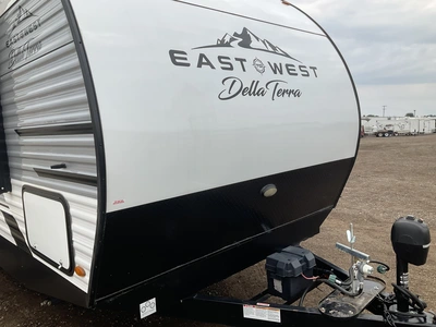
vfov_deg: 48.2
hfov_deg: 61.7
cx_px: 218
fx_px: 365
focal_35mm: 29
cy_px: 164
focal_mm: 3
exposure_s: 1/829
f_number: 1.8
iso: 25
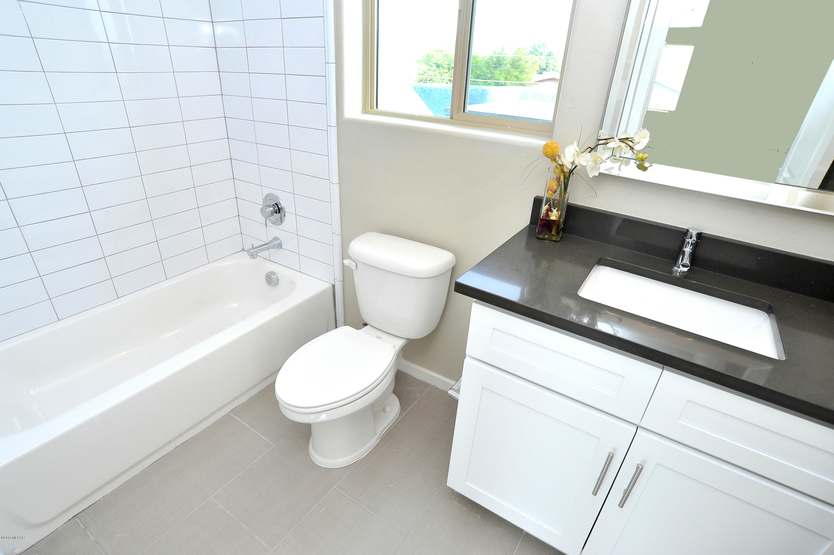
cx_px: 417
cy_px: 278
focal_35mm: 18
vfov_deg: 67.3
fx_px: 417
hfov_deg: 90.0
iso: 640
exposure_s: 1/40
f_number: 9
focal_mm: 18
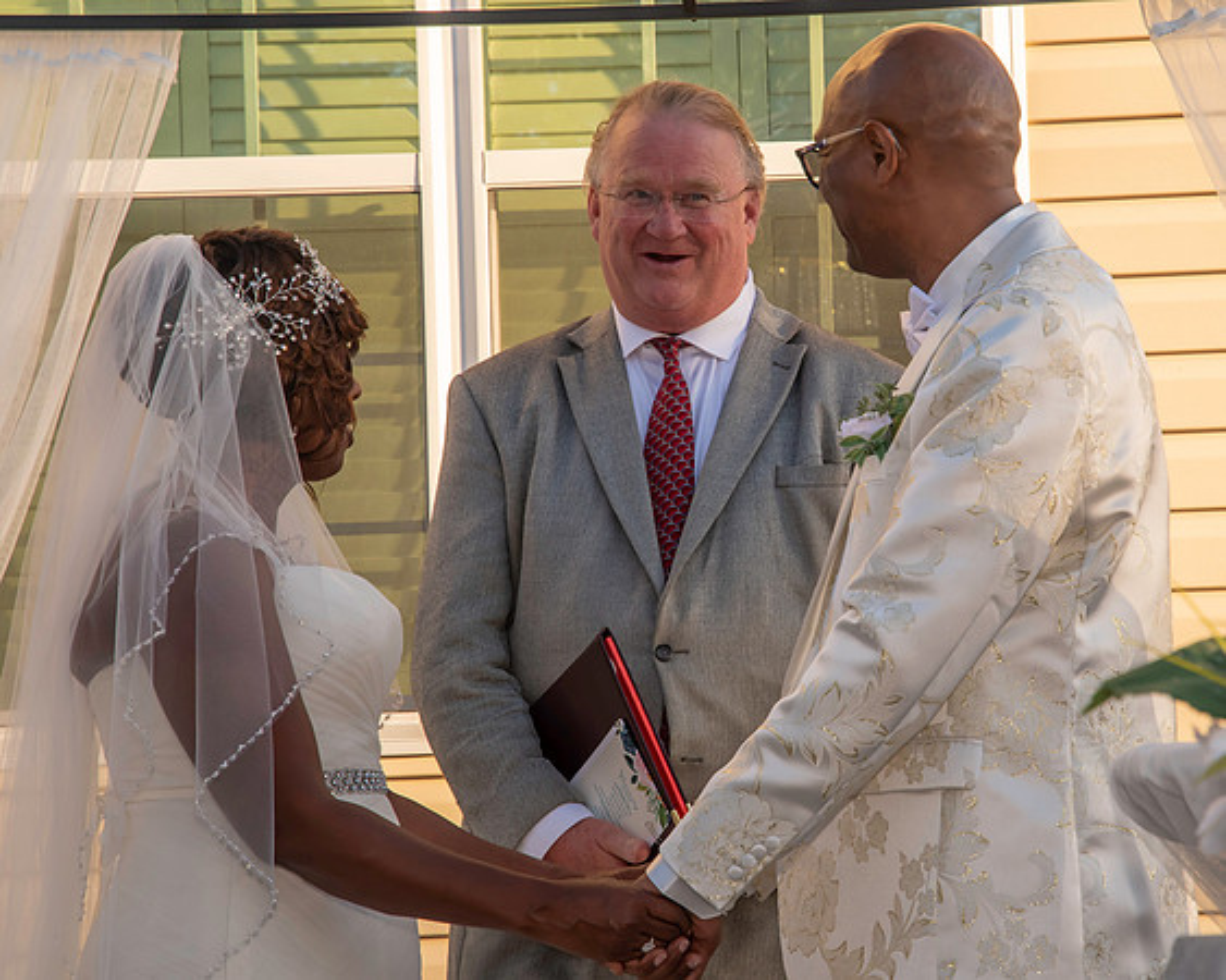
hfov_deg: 14.7
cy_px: 454
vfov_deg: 11.8
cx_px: 789
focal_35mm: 130
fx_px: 4733
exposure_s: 1/250
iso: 400
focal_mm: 72
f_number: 9
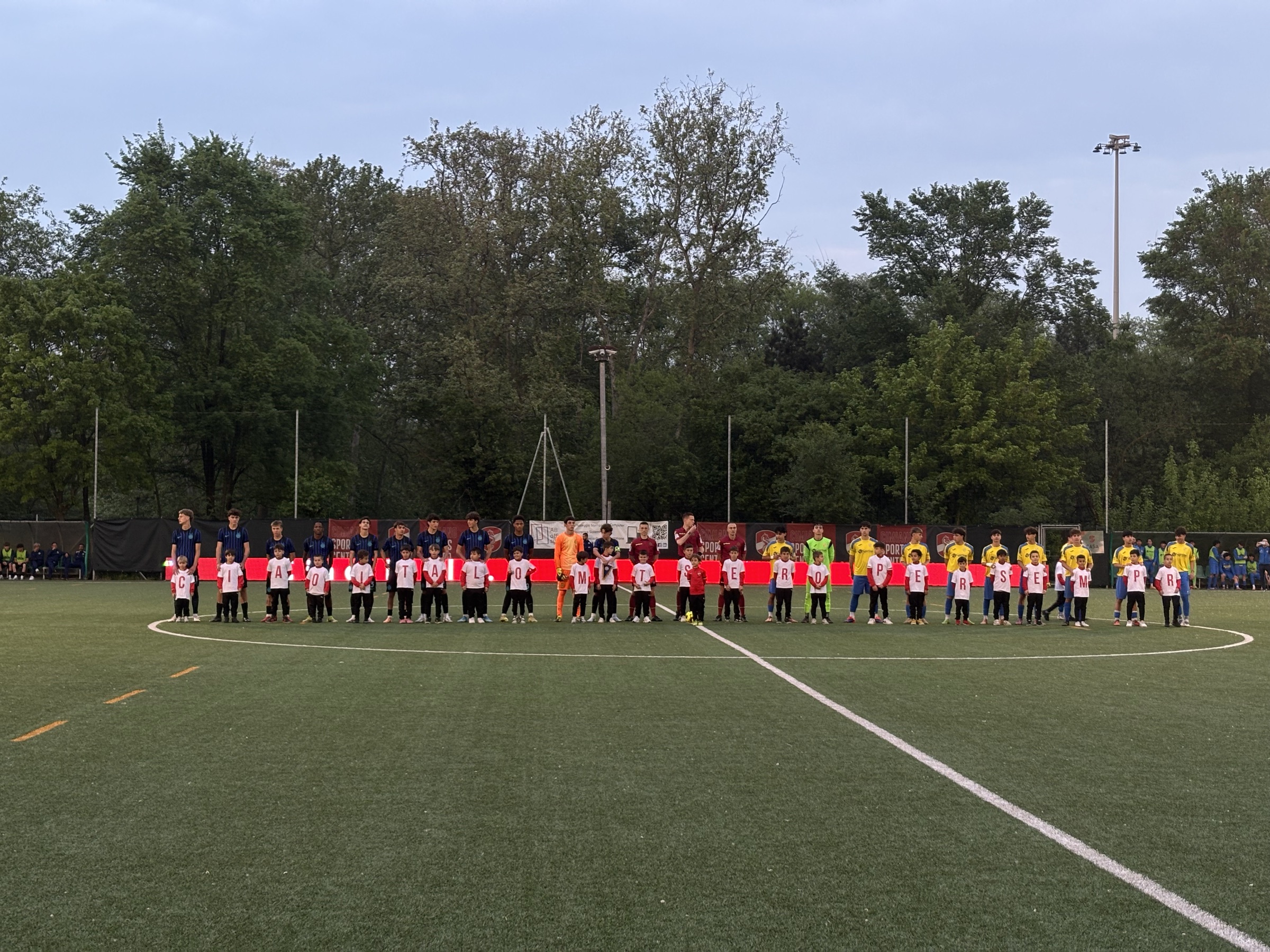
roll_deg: -0.6
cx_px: 635
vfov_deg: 28.0
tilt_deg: +2.0
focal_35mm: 52
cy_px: 476
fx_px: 1908
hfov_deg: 36.8
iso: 80
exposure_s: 1/60
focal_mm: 5.96
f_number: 1.6
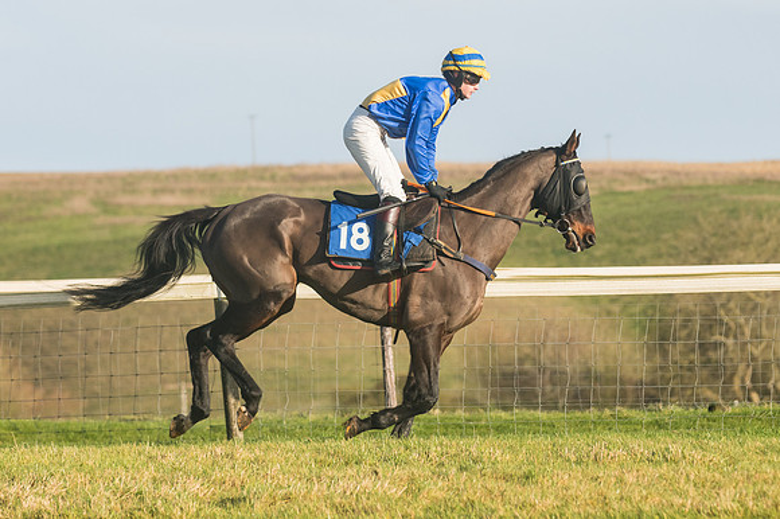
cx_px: 390
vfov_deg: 5.4
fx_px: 5522
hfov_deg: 8.1
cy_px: 260
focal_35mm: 255
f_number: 5
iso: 400
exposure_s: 1/4000
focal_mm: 170
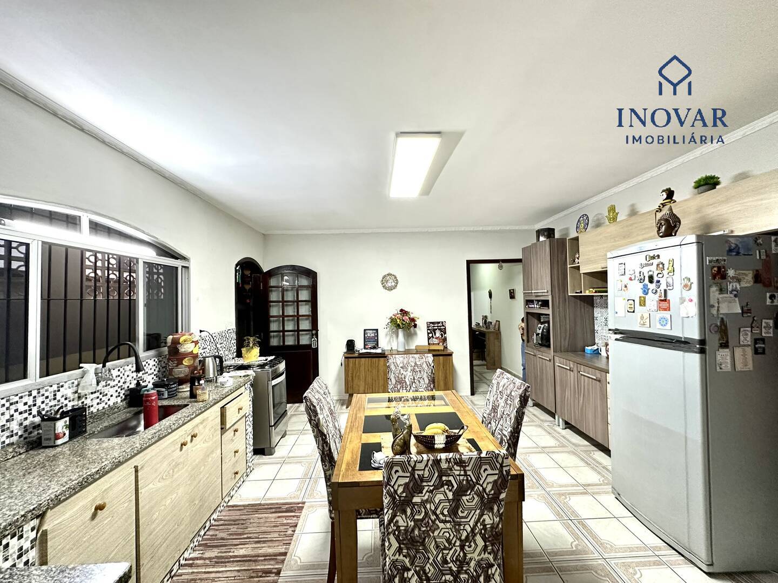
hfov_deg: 102.1
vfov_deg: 85.7
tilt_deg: +1.0
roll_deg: +1.1
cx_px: 389
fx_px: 315
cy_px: 292
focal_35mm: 14
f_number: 2.2
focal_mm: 2.22
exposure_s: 1/60
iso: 500
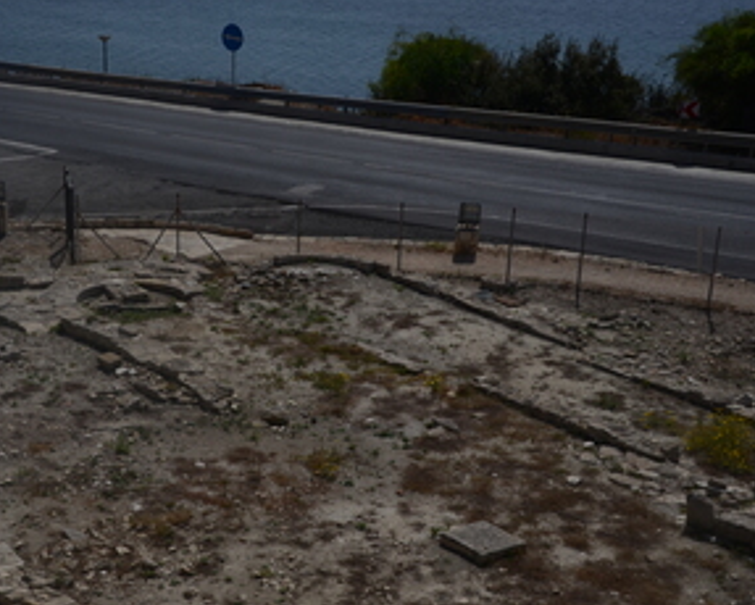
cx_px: 192
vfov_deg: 22.9
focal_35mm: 67
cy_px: 364
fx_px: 1492
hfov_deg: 28.0
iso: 200
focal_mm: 31
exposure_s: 1/640
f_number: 13
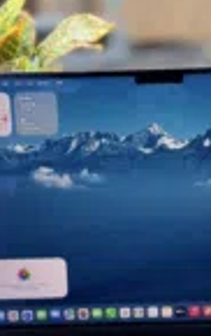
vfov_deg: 29.2
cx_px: 160
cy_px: 216
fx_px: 642
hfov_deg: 18.5
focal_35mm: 70
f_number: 1.78
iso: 80
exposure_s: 1/172
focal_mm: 6.76
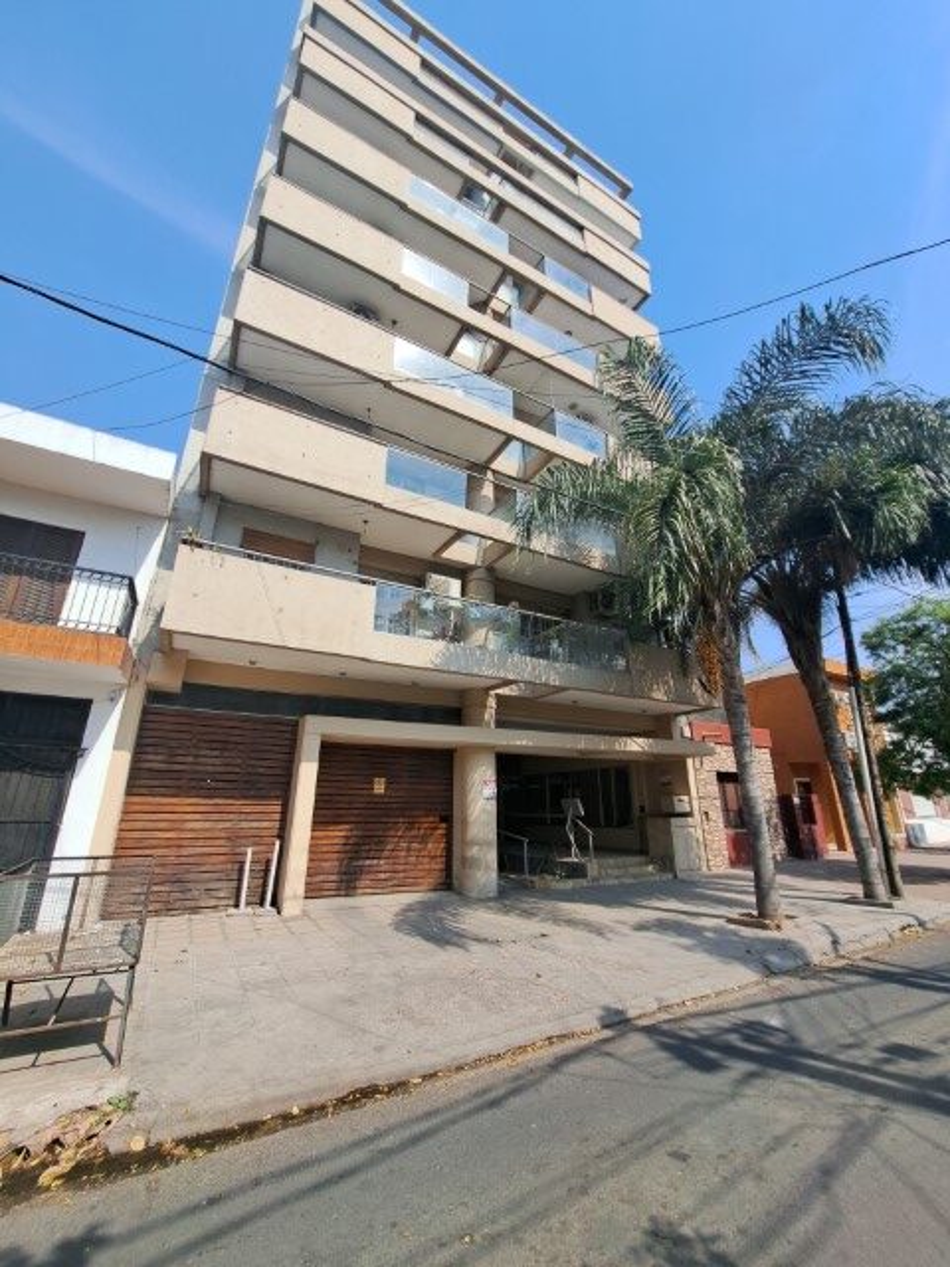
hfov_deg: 89.9
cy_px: 634
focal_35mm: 13
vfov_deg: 106.2
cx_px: 475
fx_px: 476
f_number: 2.2
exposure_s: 1/922
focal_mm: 1.74
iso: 50
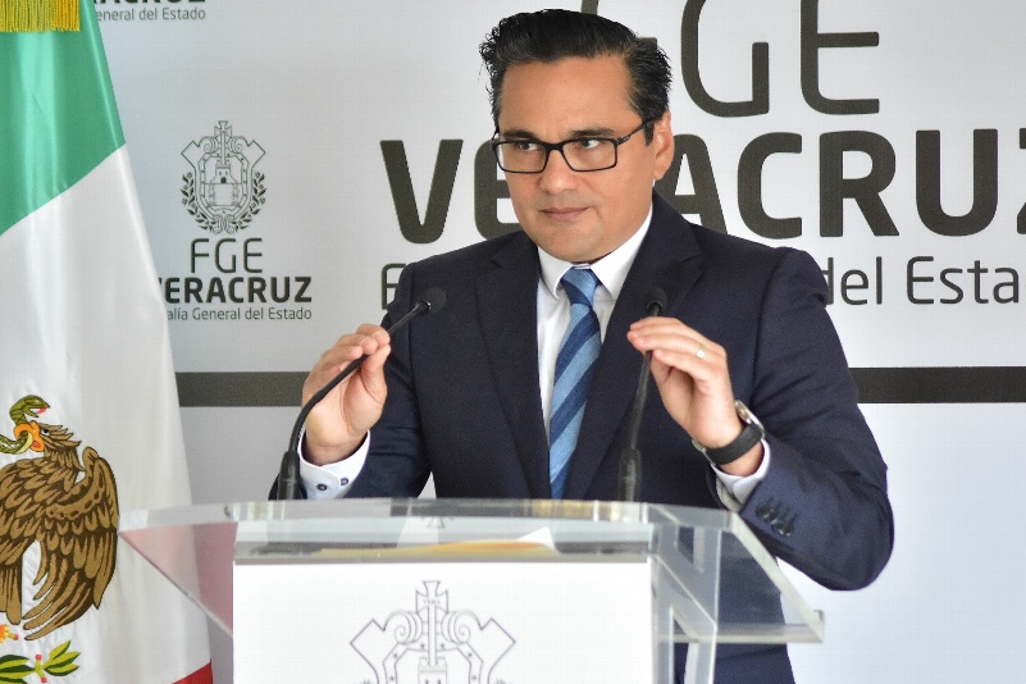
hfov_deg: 8.8
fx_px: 6668
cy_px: 321
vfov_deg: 5.9
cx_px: 451
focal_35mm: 234
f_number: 4.2
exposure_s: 1/250
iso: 2000
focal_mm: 122
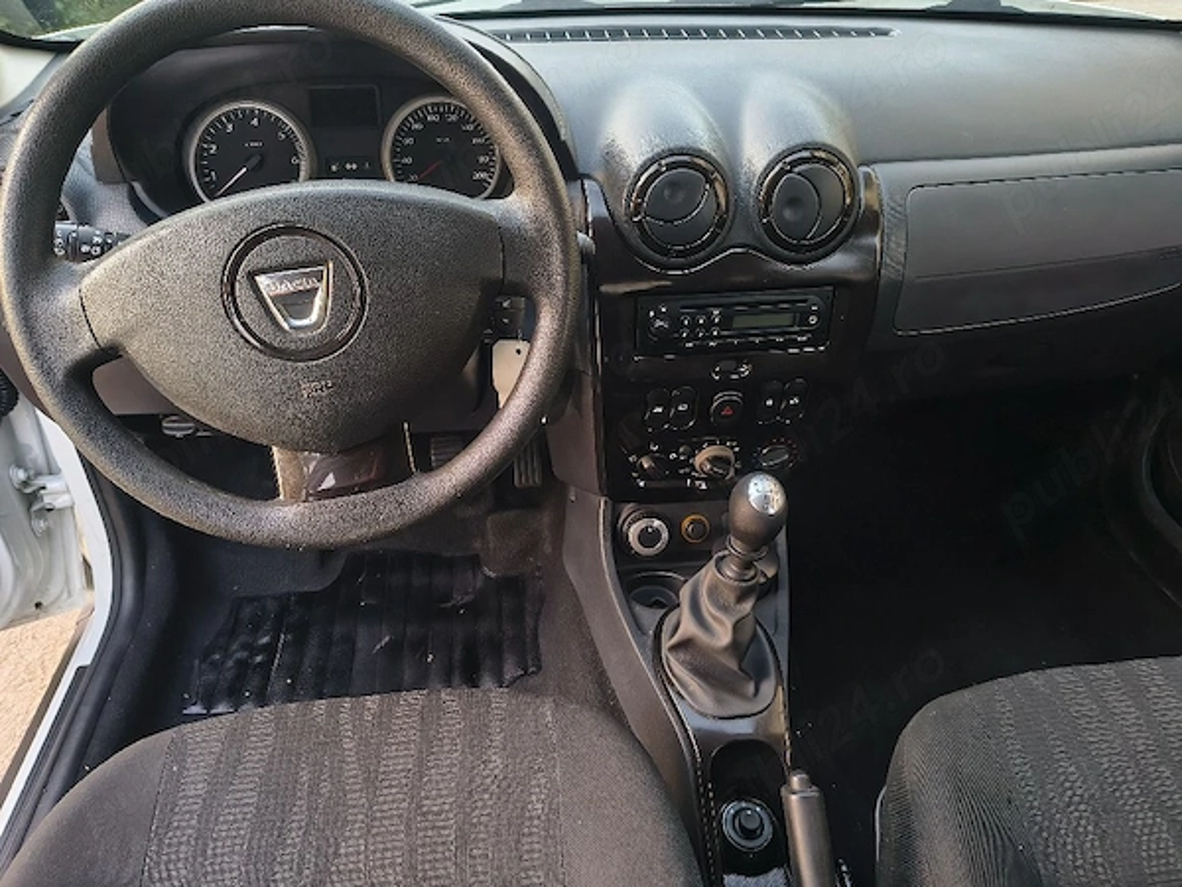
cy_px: 444
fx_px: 820
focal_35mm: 24
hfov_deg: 71.6
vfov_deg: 56.8
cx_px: 591
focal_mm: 5.56
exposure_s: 1/33.3
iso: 1796
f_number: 1.8
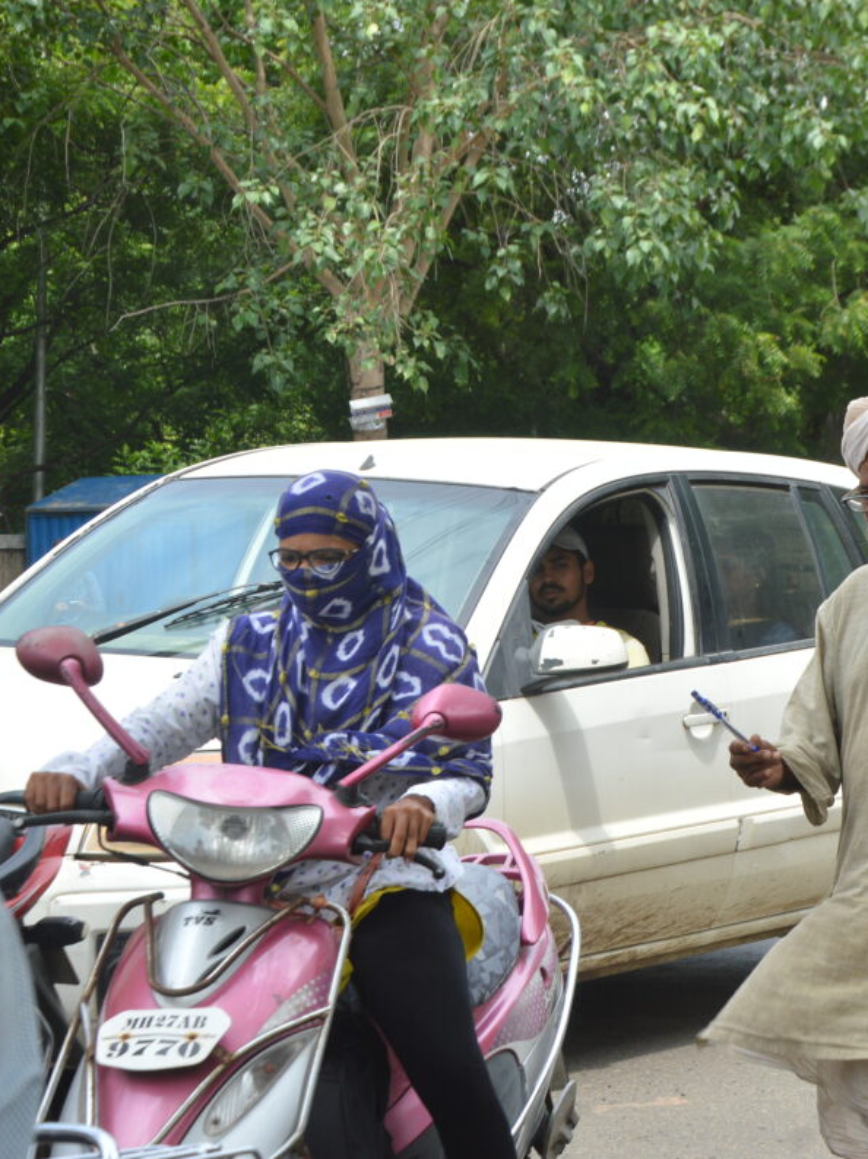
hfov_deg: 10.3
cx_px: 653
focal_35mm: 144
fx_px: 4818
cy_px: 580
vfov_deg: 13.7
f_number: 11
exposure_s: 1/200
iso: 200
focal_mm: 66
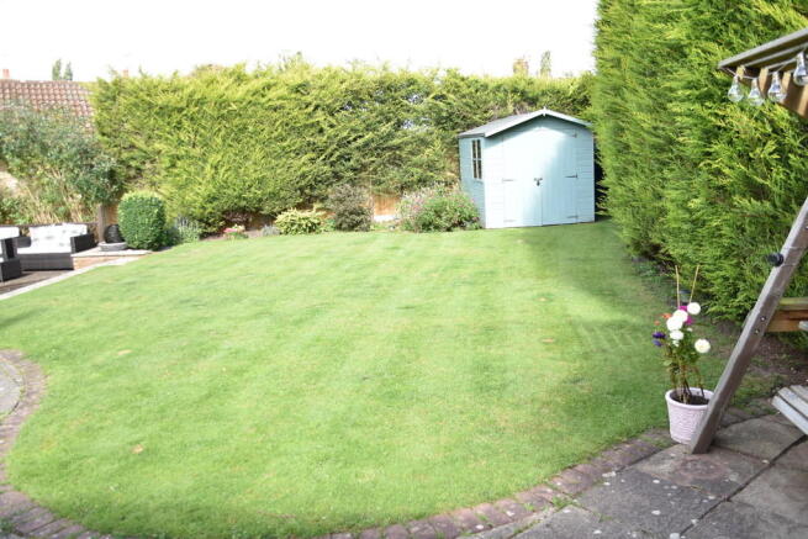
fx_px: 741
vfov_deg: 40.0
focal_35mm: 33
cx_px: 404
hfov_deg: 57.2
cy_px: 270
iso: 180
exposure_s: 1/250
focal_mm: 22
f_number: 8
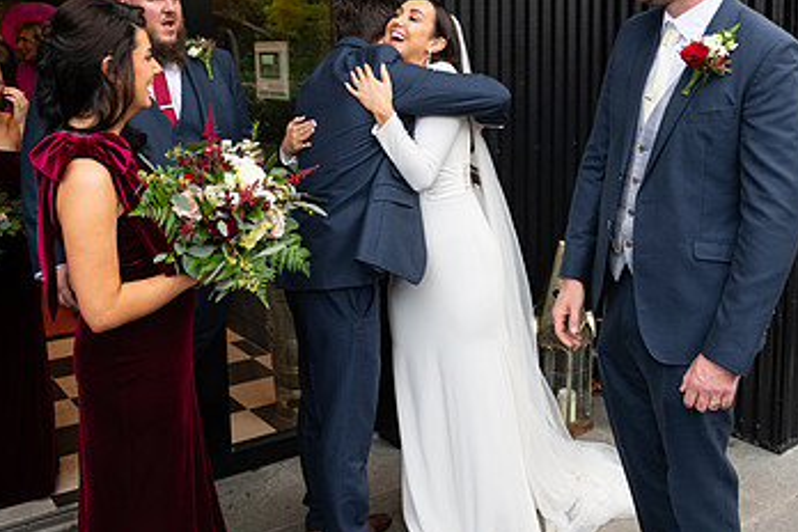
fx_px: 887
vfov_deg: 33.0
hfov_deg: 48.4
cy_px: 164
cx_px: 429
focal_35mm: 40
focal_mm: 24
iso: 320
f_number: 3.5
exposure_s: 1/160
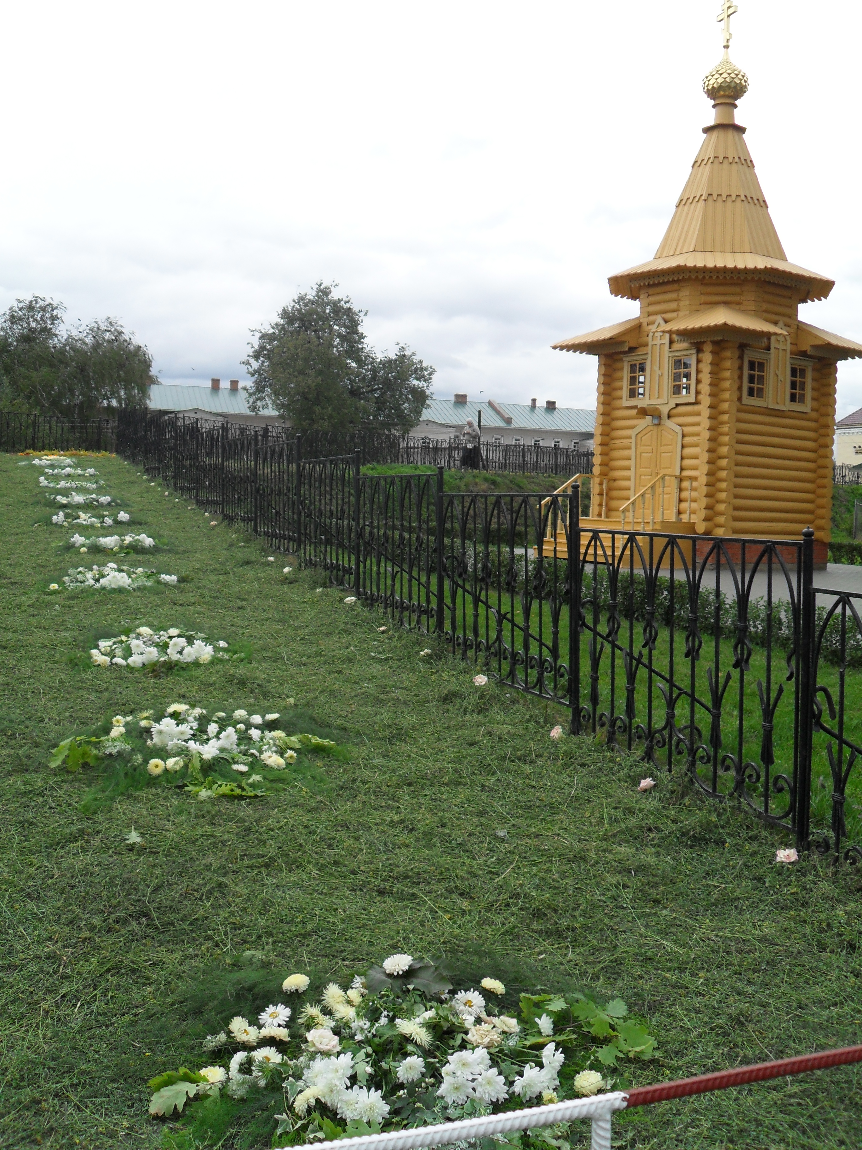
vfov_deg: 52.6
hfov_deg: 40.7
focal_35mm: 35
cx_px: 431
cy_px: 575
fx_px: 1162
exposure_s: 1/125
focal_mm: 6.2
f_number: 2.8
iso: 100
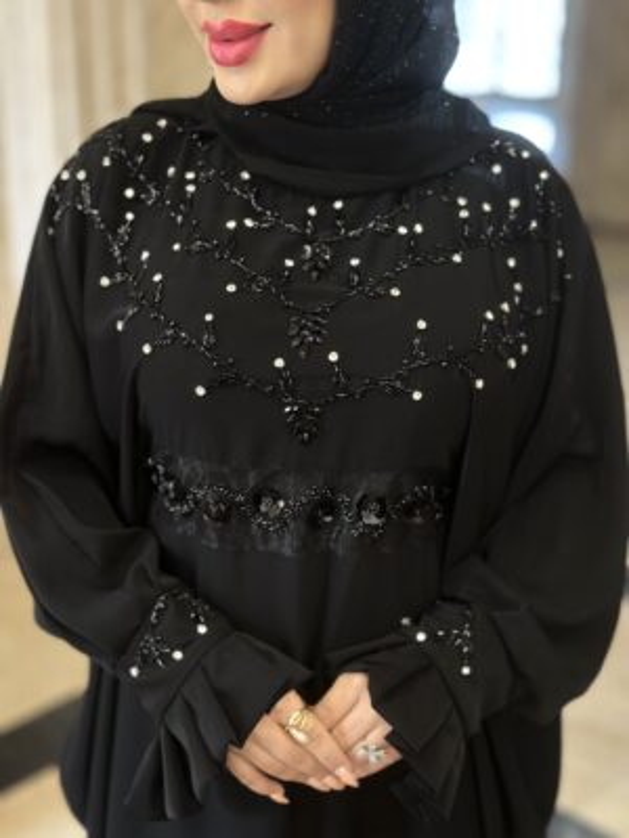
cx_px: 314
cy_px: 419
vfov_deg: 39.7
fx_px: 1163
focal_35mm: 48
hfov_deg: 30.3
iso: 100
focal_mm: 6.86
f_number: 1.78
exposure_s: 1/50
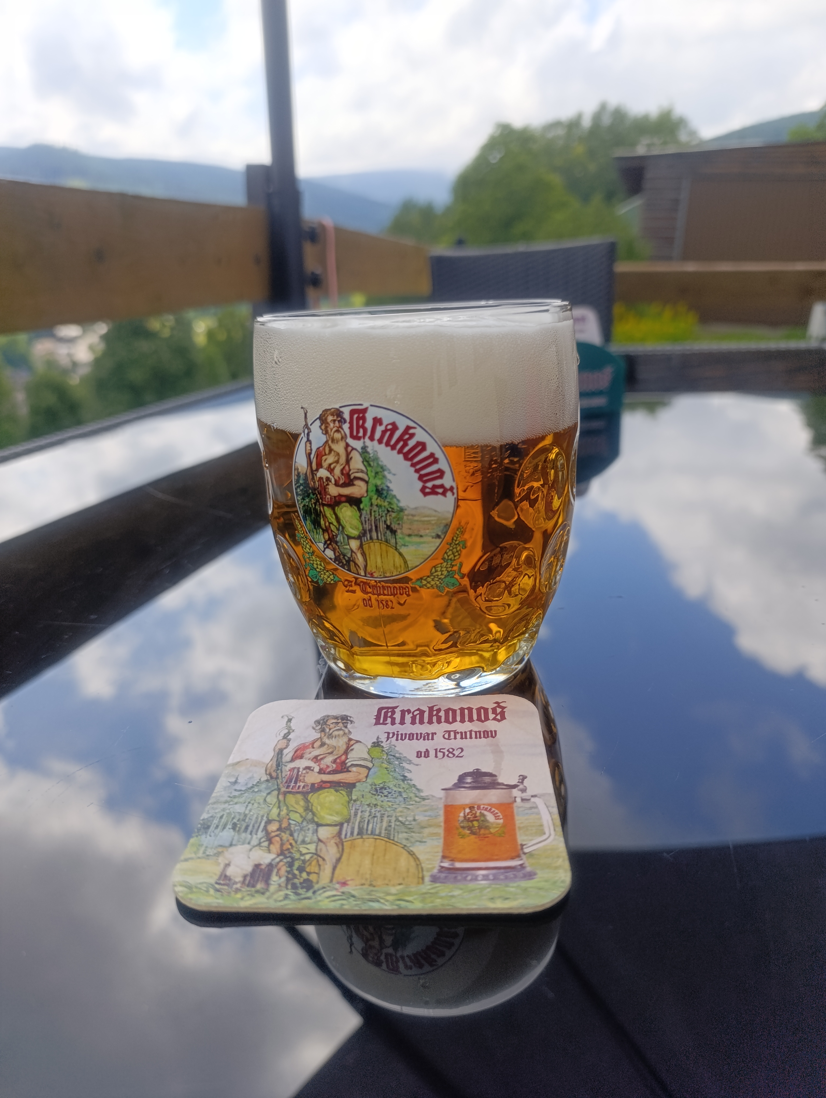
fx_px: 730
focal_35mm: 23
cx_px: 413
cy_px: 549
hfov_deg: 59.0
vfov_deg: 73.8
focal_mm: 6.14
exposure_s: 1/392
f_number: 1.6
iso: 50
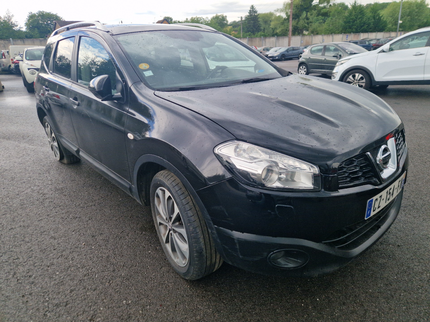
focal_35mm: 23
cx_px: 215
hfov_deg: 73.9
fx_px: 286
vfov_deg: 58.9
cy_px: 161
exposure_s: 1/625
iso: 50
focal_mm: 5.4
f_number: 1.8
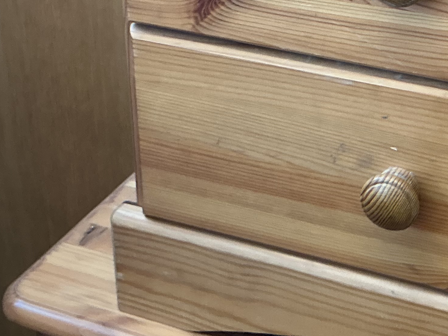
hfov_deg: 24.1
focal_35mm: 79
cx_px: 389
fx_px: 1022
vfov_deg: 18.0
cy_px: -31
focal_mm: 3
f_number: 1.8
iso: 64
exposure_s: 1/50
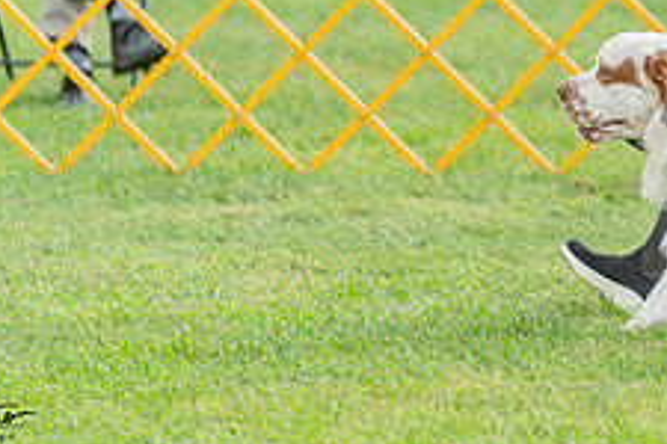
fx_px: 9541
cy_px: -81
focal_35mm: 515
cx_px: 700
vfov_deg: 2.7
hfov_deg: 4.0
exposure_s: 1/640
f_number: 2.8
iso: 1000
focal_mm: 200
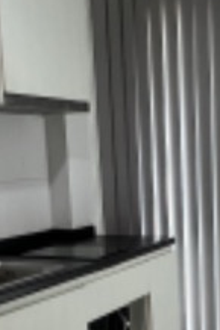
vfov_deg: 31.3
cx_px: 193
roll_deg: +0.2
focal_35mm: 62
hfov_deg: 21.4
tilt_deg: -12.5
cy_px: 277
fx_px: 569
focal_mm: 1.57
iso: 160
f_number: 1.8
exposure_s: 1/100
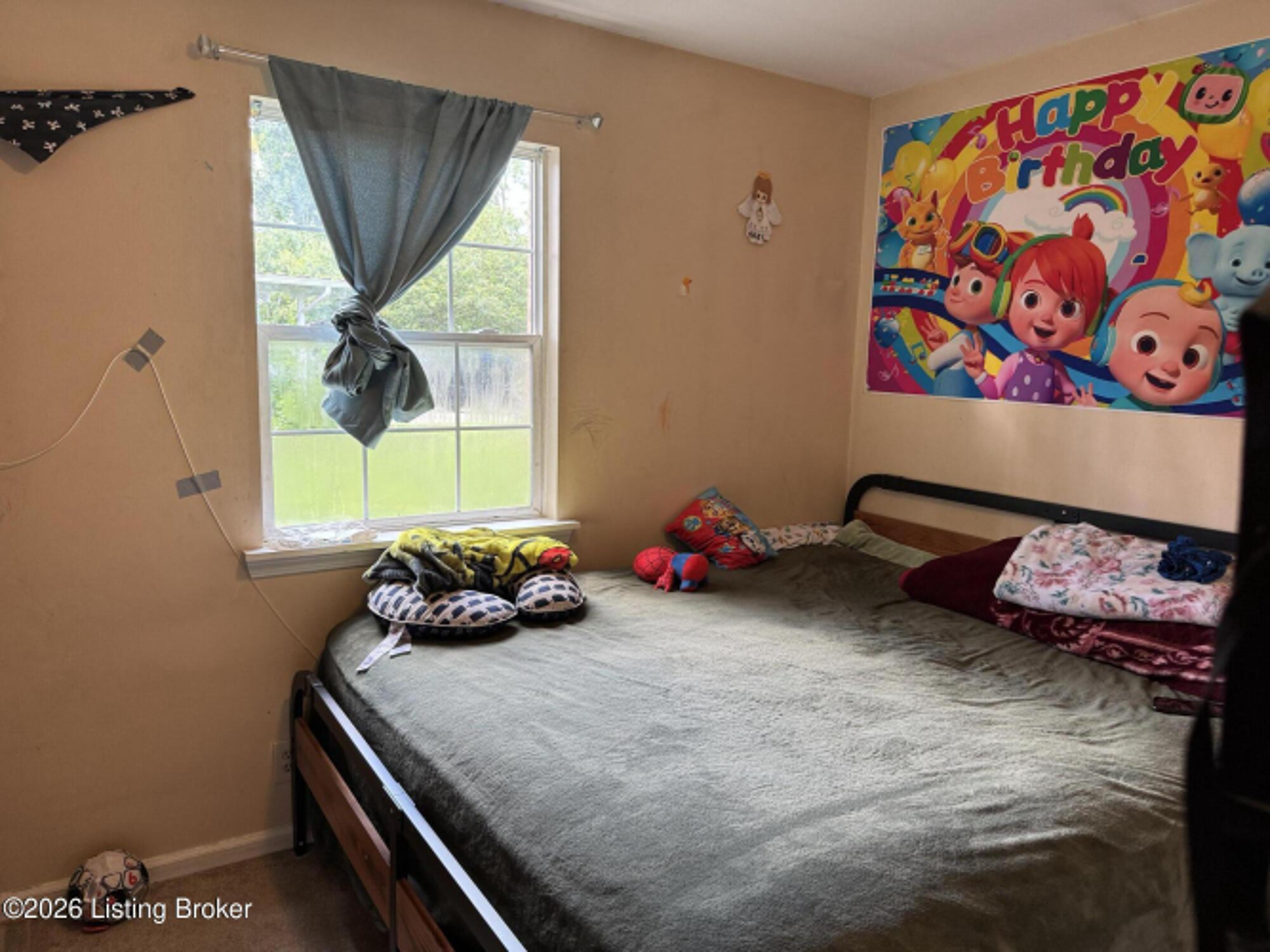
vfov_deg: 56.8
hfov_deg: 71.6
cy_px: 476
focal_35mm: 24
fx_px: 880
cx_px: 635
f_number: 1.78
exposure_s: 1/60
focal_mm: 6.76
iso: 160
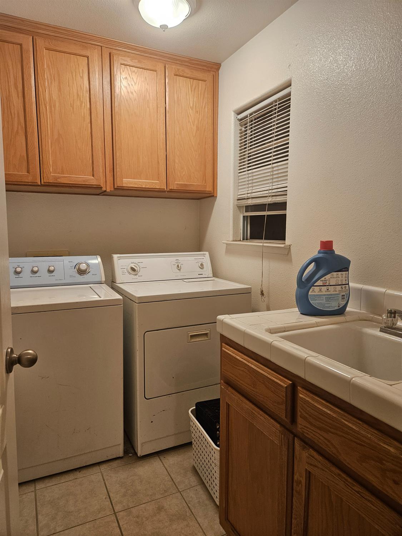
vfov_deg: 73.9
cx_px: 201
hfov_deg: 58.9
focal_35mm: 23
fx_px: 356
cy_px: 268
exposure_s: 1/120
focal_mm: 5.4
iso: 160
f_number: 1.8
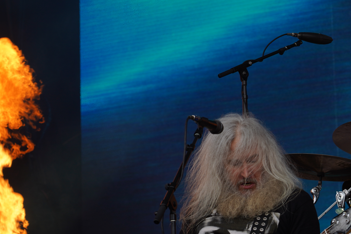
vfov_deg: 7.2
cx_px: 230
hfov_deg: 10.7
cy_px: 136
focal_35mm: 192
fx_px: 1872
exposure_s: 1/250
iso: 100
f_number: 5.6
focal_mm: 105
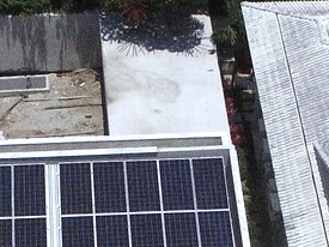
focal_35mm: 109
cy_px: 251
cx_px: 86
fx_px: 1036
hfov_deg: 18.0
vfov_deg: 13.4
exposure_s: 1/3472
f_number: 2.8
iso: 100
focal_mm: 3.61
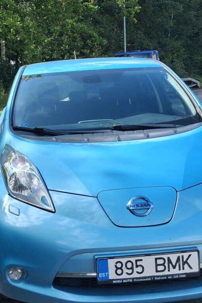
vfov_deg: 28.3
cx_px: 61
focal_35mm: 71
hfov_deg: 19.1
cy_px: 110
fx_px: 598
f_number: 1.8
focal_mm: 4
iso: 25
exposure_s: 1/401
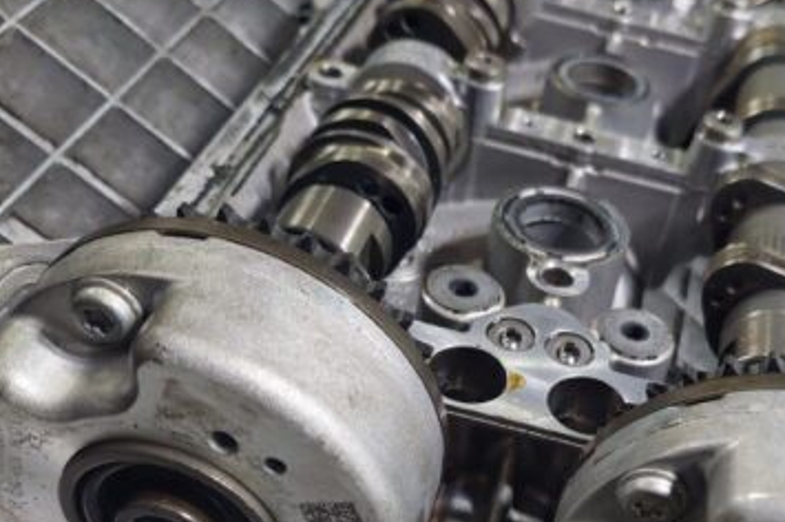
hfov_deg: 44.0
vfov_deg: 29.3
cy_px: 467
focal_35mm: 44
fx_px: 959
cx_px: 517
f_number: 1.8
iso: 200
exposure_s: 1/50
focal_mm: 5.23
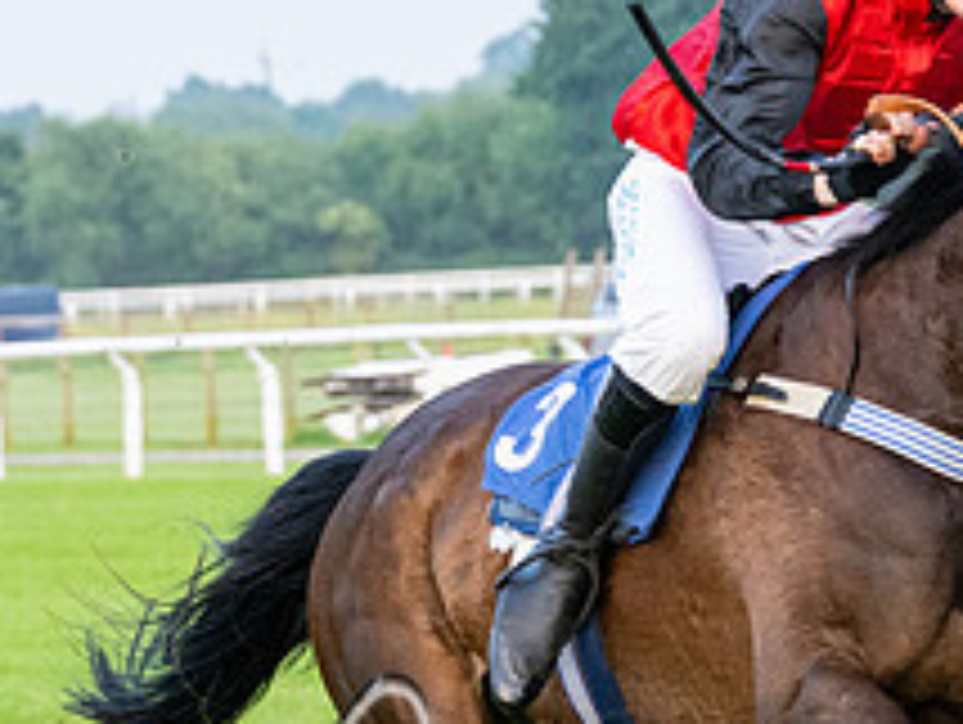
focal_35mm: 320
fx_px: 8912
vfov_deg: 4.7
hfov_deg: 6.2
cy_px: 431
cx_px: 1043
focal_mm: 70
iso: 1250
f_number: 4
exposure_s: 1/1600
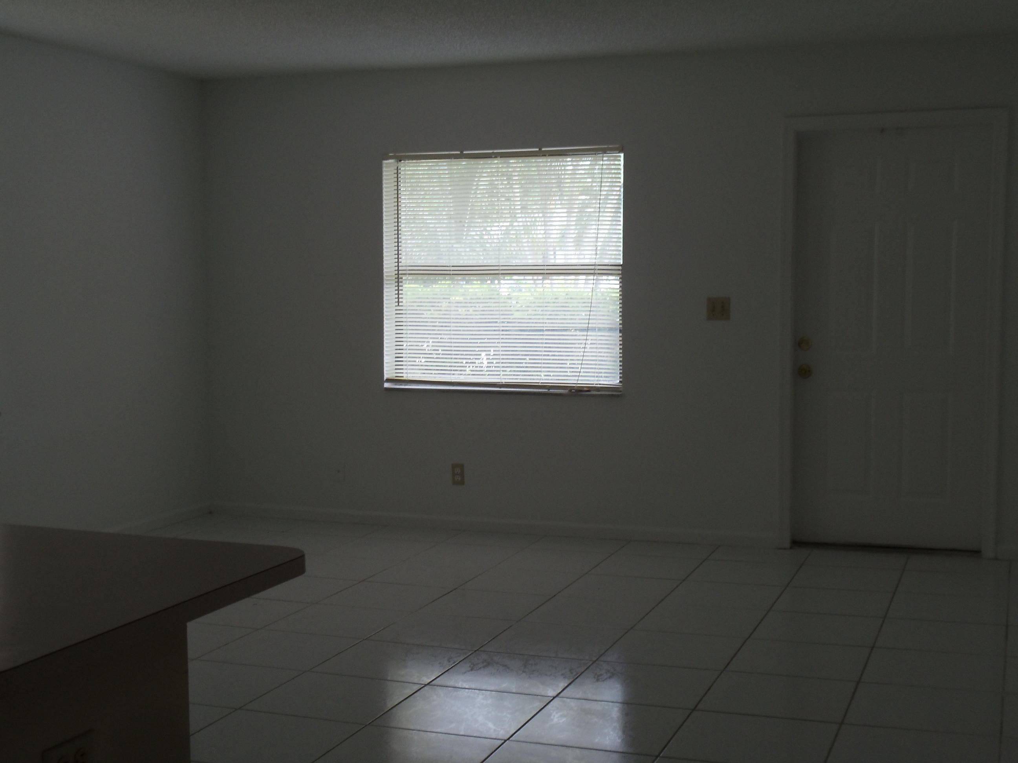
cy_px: 382
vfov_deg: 24.0
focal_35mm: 61
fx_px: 1794
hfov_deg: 31.7
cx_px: 509
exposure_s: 1/30
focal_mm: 8.3
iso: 100
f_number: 4.1
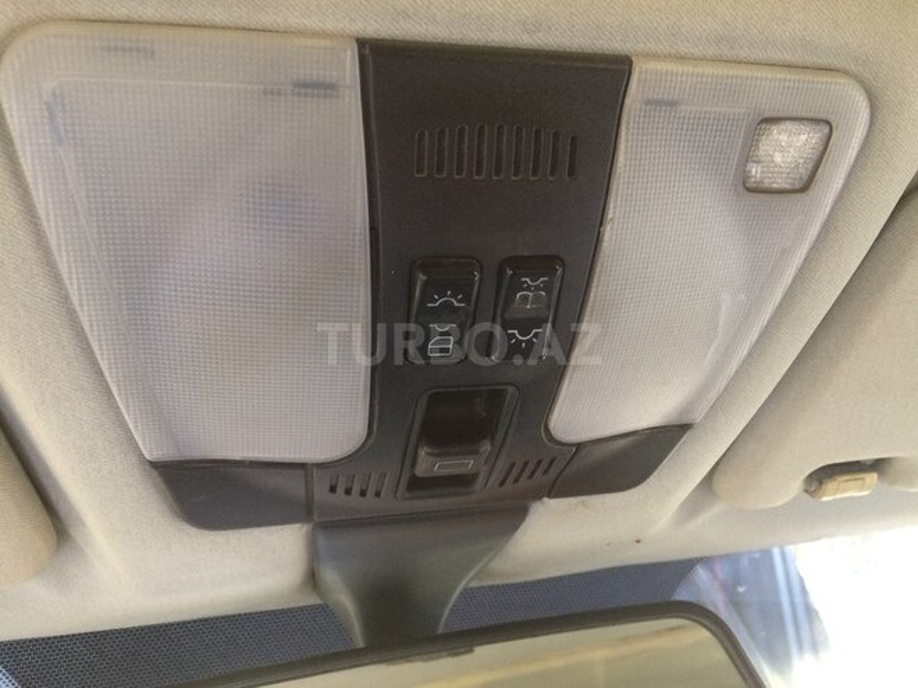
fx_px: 769
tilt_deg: +36.8
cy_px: 344
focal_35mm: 29
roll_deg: +14.7
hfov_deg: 61.7
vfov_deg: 48.2
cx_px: 459
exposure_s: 1/33
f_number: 2.2
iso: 250
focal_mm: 4.15
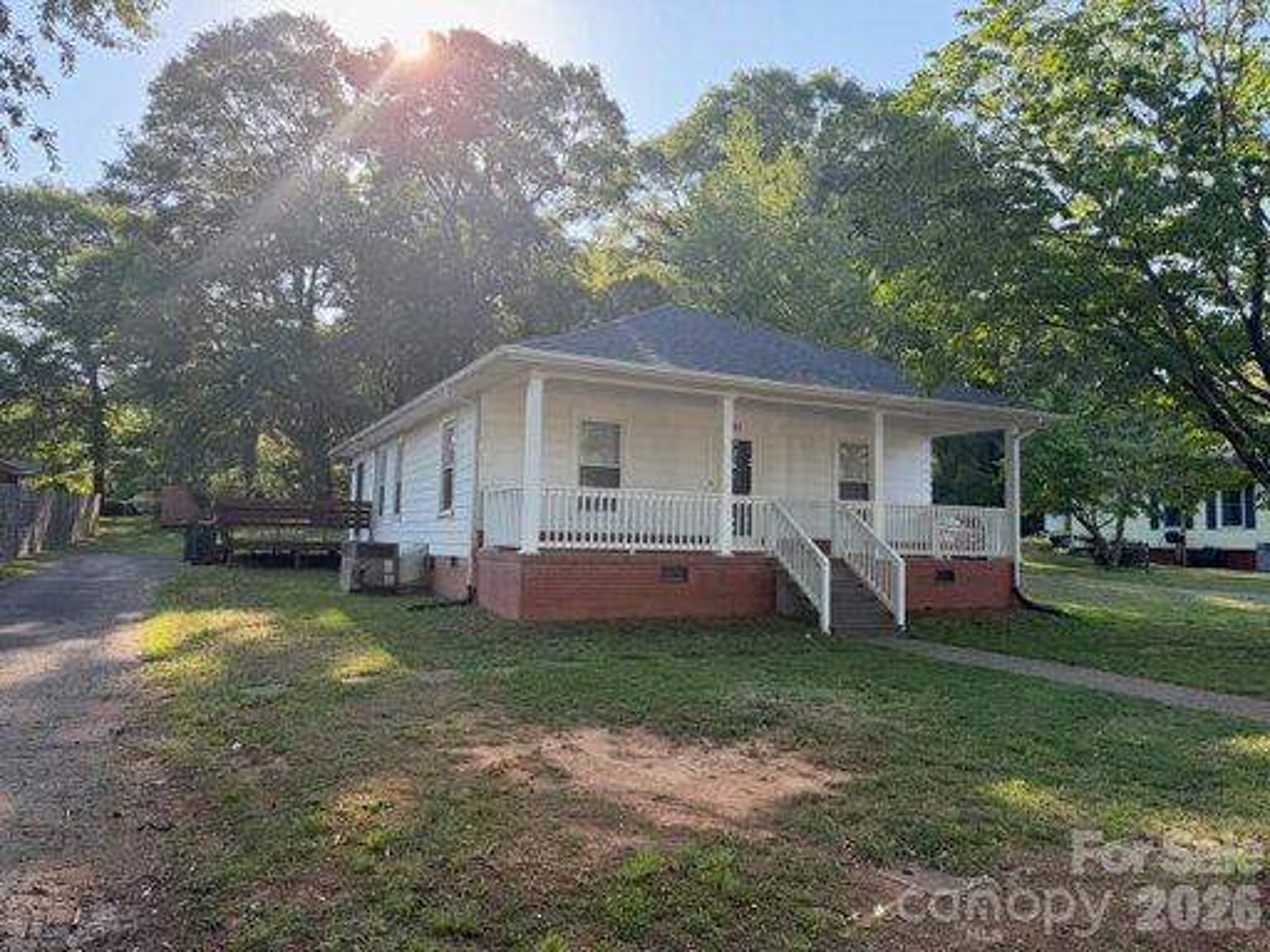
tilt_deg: +4.5
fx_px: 881
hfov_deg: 71.6
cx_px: 635
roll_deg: -1.1
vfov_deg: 56.8
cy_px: 476
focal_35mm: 24
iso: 80
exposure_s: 1/665
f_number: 1.78
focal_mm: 6.76
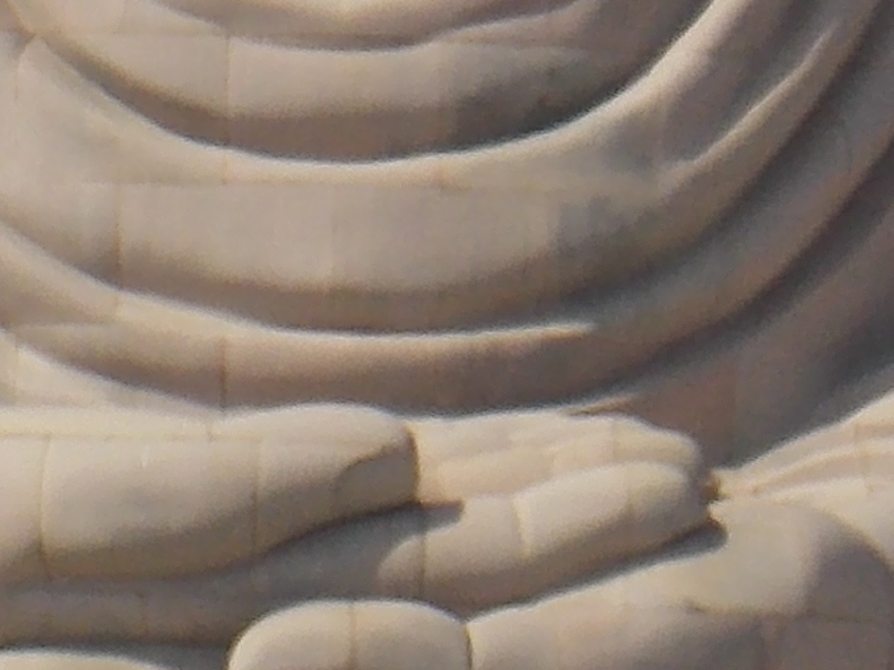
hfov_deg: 1.9
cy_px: -1140
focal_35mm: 1045
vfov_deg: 1.4
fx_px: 26984
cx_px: 1268
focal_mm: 27.3
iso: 80
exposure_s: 1/400
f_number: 5.2
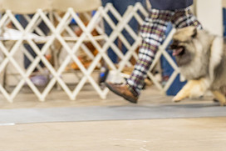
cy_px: 15
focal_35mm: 305
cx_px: 135
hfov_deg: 6.8
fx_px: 1913
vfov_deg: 4.5
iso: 3200
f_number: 2.8
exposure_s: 1/160
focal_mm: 143
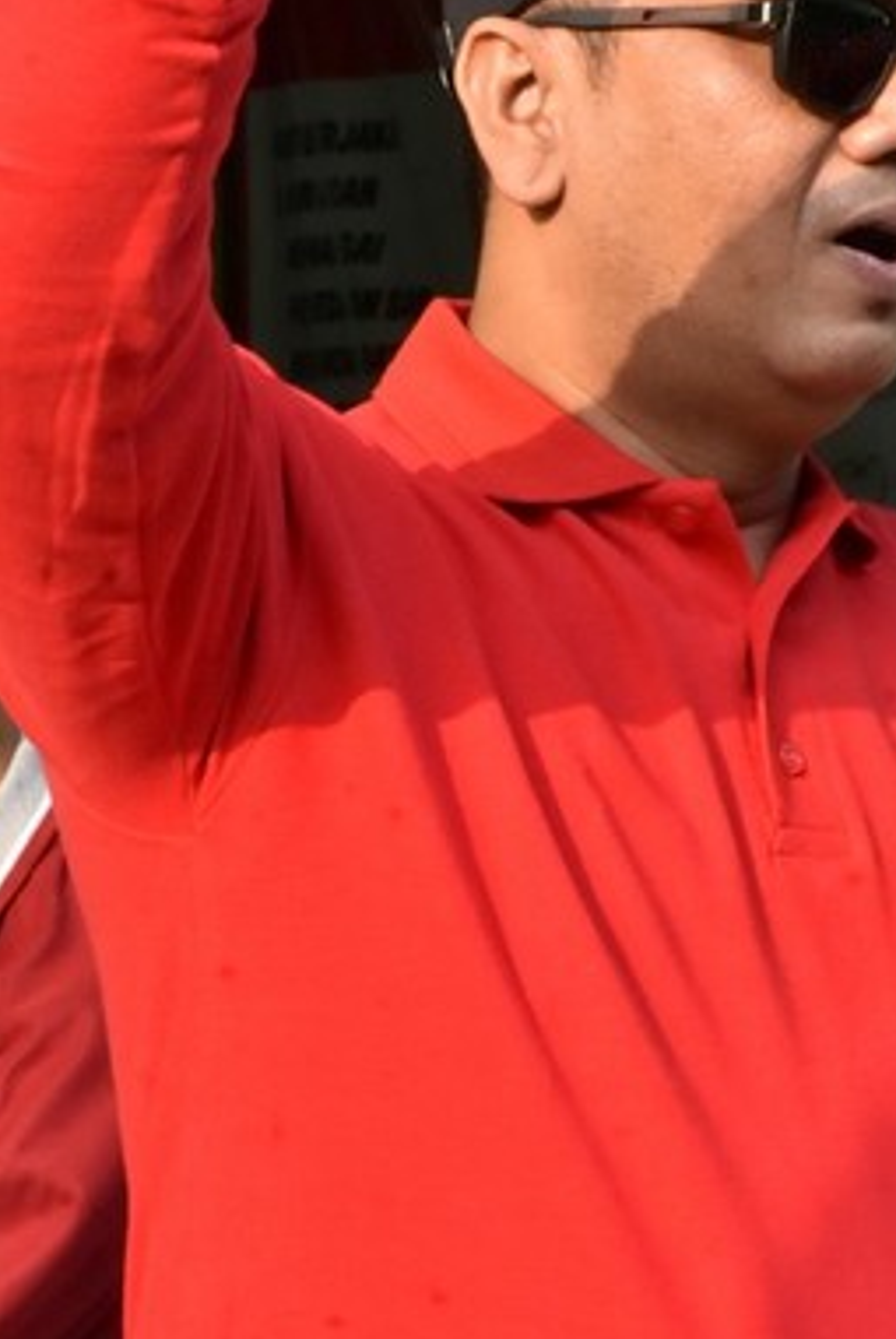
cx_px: 710
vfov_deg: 8.7
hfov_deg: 5.8
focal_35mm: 236
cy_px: 358
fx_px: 8788
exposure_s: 1/125
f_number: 20
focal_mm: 75
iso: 1000
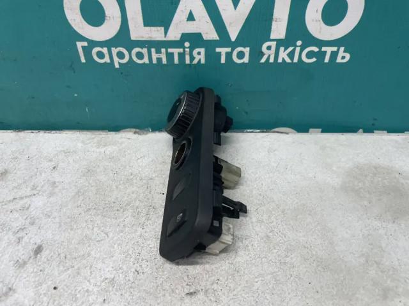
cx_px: 204
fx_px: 307
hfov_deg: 67.3
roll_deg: +1.5
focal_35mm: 26
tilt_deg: -40.0
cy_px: 153
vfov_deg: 53.1
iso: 100
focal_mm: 4.2
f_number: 1.6
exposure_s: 1/100
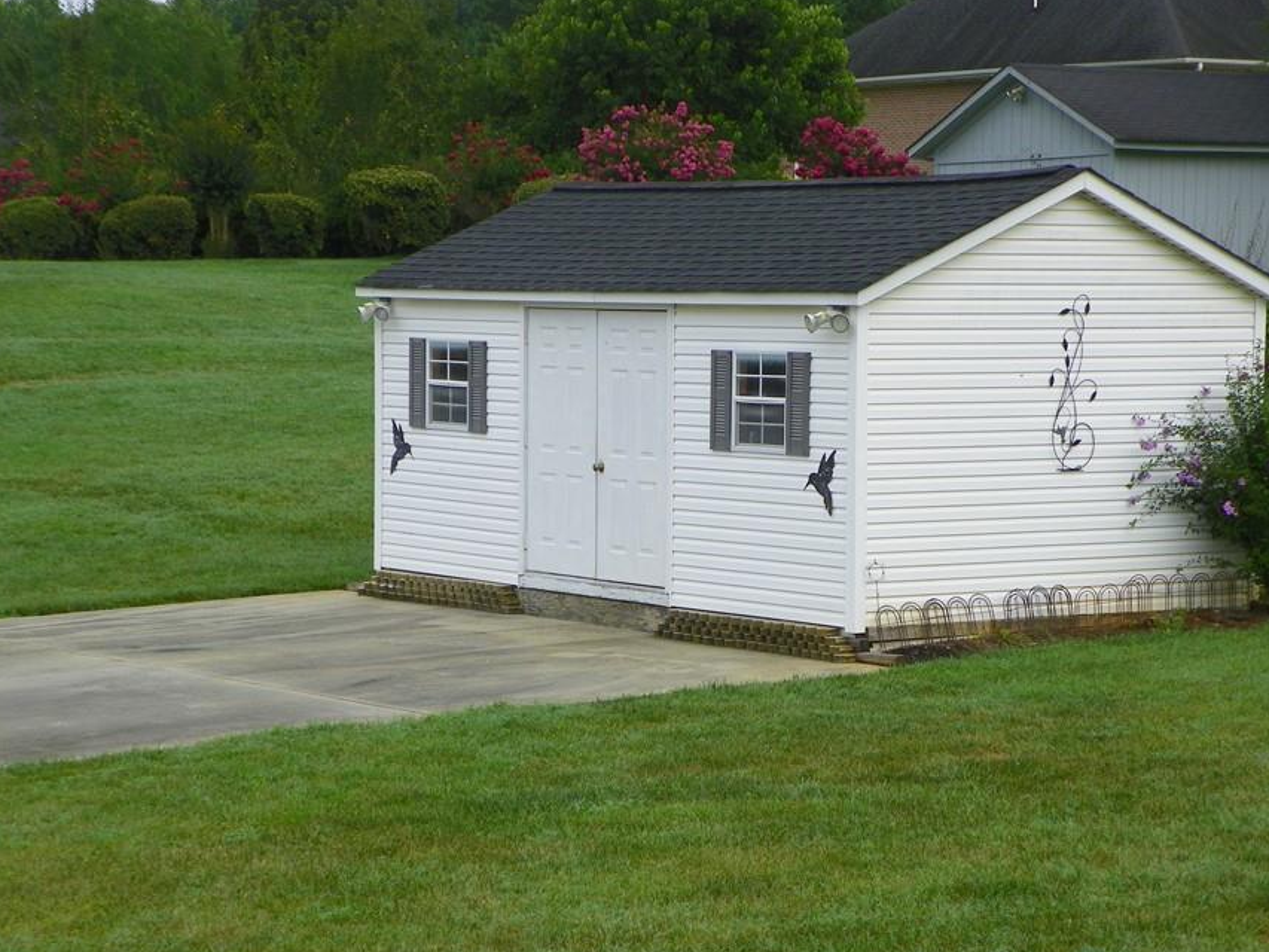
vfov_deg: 14.5
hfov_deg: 19.3
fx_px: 3740
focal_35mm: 102
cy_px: 538
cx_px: 653
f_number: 4
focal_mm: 15.1
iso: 64
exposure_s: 1/160
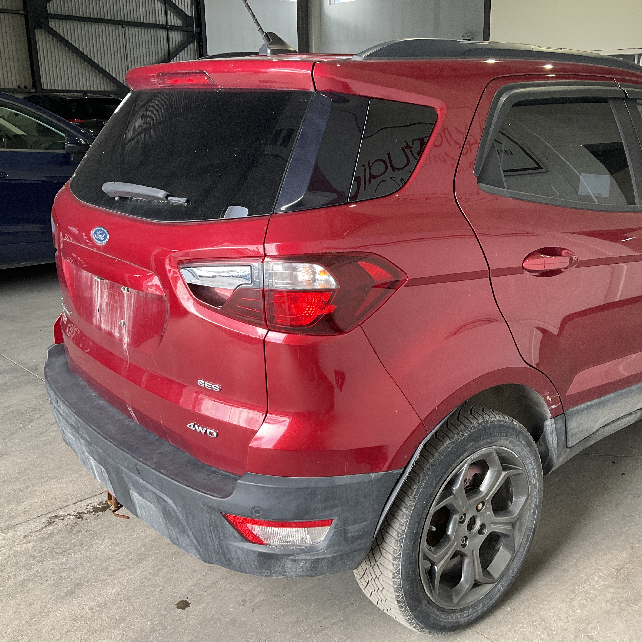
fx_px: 734
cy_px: 320
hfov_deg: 46.6
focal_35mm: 35
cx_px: 421
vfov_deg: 47.2
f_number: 1.8
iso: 64
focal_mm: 3
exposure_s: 1/122
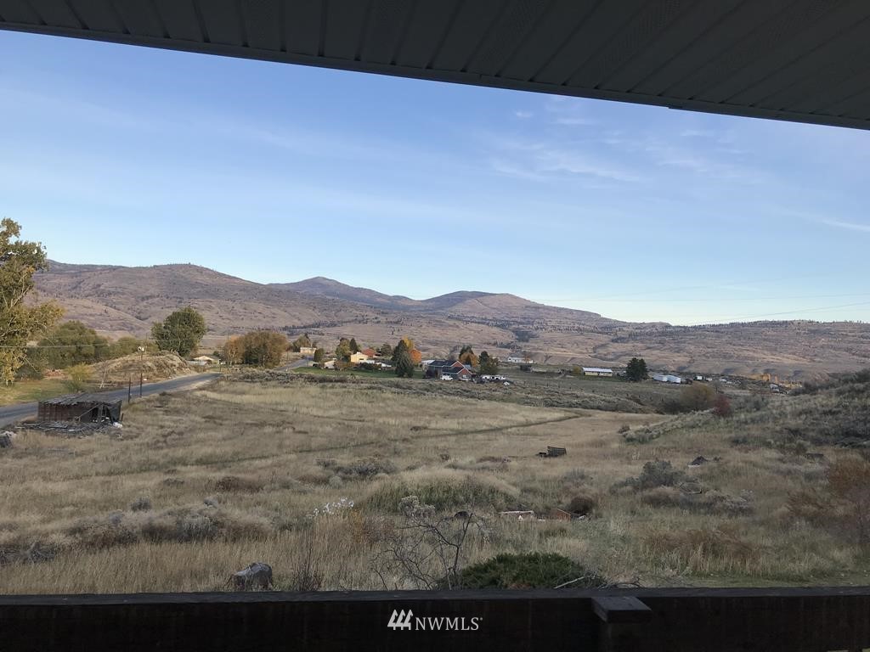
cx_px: 435
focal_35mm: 28
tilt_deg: +1.6
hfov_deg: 63.4
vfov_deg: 49.7
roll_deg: -3.0
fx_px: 704
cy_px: 326
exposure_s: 1/785
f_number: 1.8
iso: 20
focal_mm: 3.99
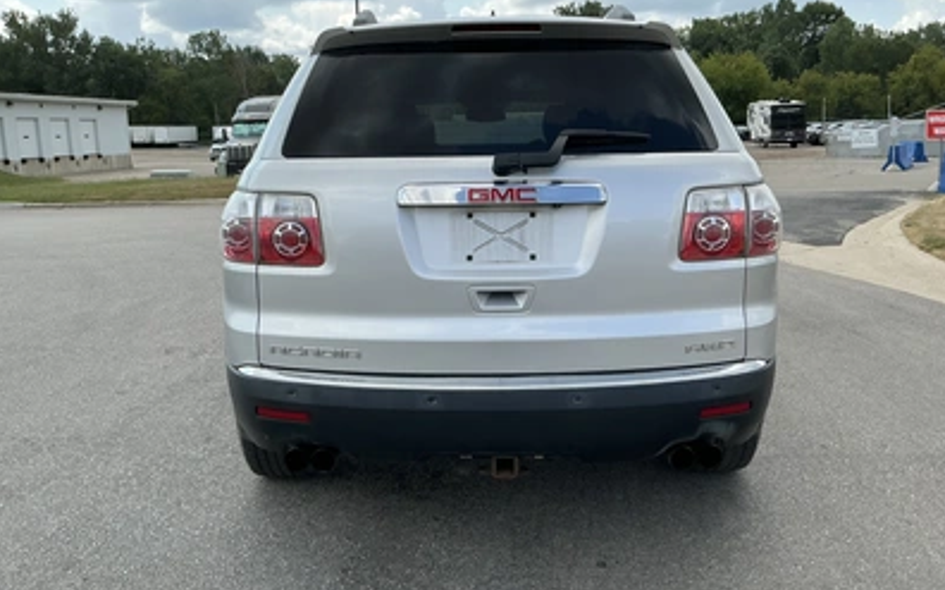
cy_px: 256
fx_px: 772
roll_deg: +1.4
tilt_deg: -5.1
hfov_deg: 62.9
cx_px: 472
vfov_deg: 41.7
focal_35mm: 30
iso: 25
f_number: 1.8
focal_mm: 3
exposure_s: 1/1311
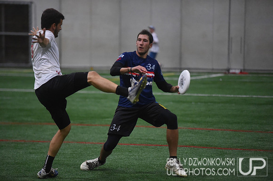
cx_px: 136
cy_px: 90
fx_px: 1515
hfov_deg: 10.3
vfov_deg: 6.8
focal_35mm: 200
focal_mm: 200
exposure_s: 1/640
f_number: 2.8
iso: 10000
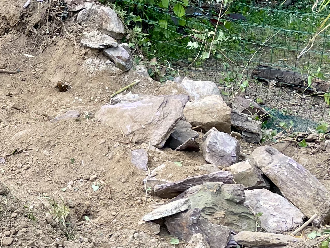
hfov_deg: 21.4
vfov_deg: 17.8
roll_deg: -0.3
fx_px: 782
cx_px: -107
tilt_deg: -24.4
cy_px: 203
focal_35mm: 82
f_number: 1.6
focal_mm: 4.2
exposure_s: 1/333
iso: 32
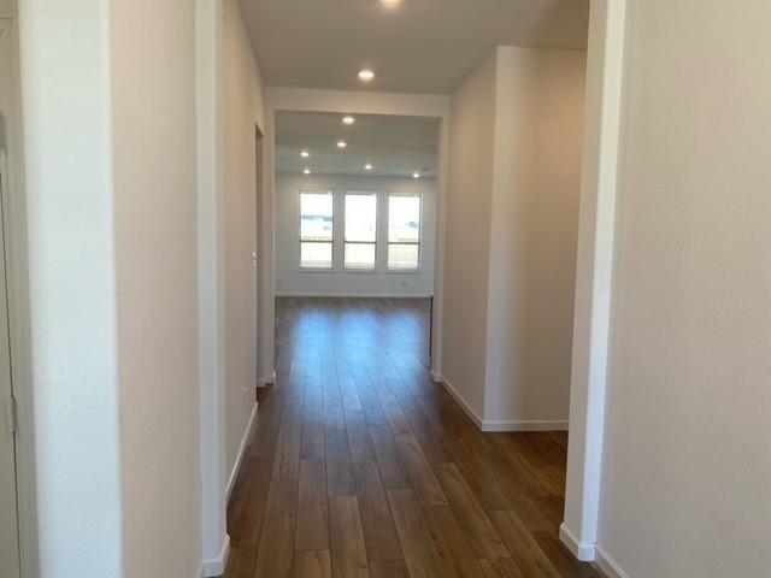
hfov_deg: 67.3
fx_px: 579
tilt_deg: -5.9
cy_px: 289
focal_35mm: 26
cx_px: 386
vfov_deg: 53.1
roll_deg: -1.8
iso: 64
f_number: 1.8
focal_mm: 4.25
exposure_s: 1/120
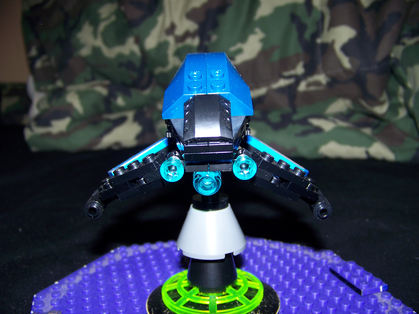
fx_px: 436
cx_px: 210
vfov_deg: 39.7
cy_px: 157
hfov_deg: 51.4
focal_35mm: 36
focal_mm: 5.85
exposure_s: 1/30
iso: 64
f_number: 2.8
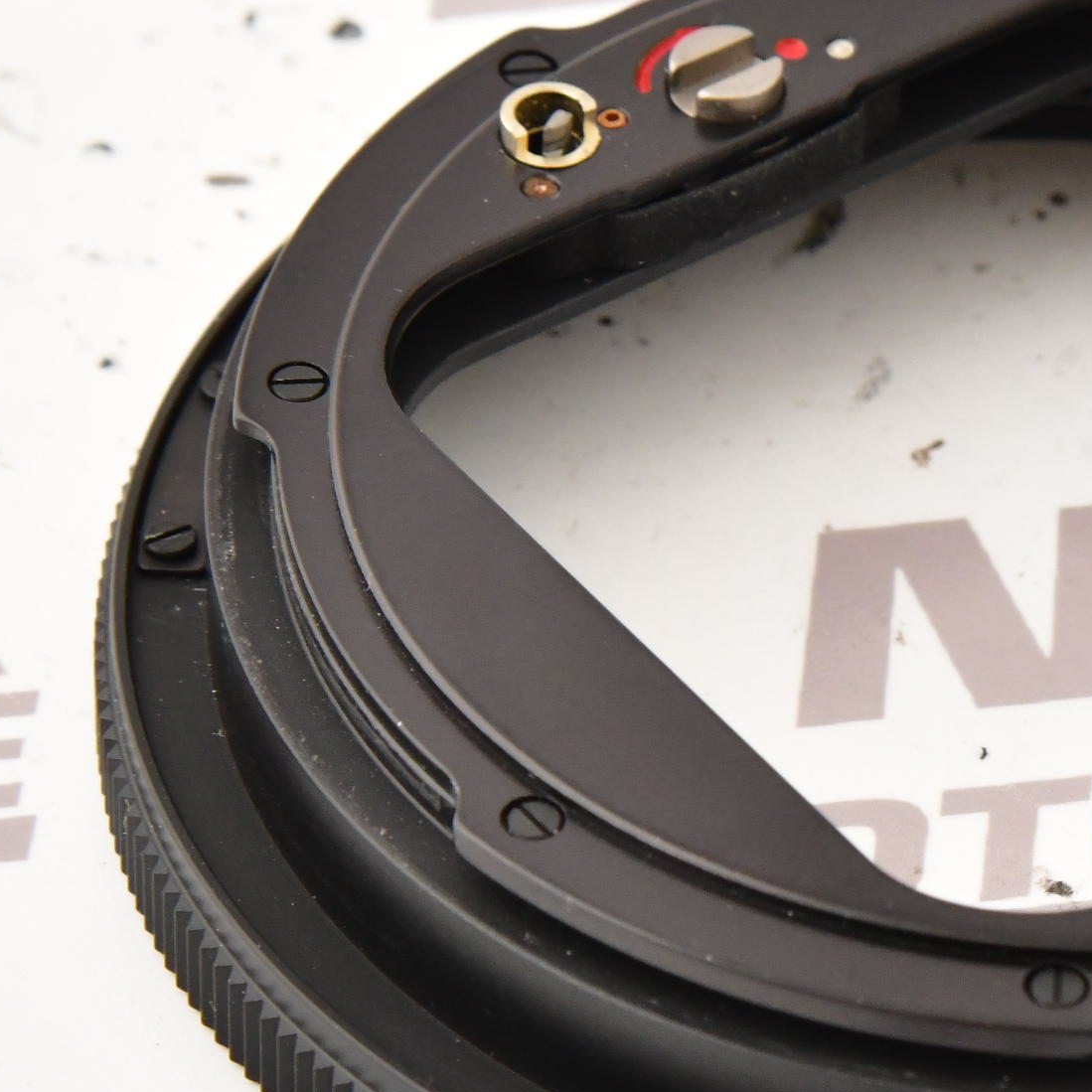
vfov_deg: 4.6
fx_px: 13669
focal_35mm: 383
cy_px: 651
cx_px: 1339
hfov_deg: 4.6
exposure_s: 1/160
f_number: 13
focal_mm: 120
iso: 1600
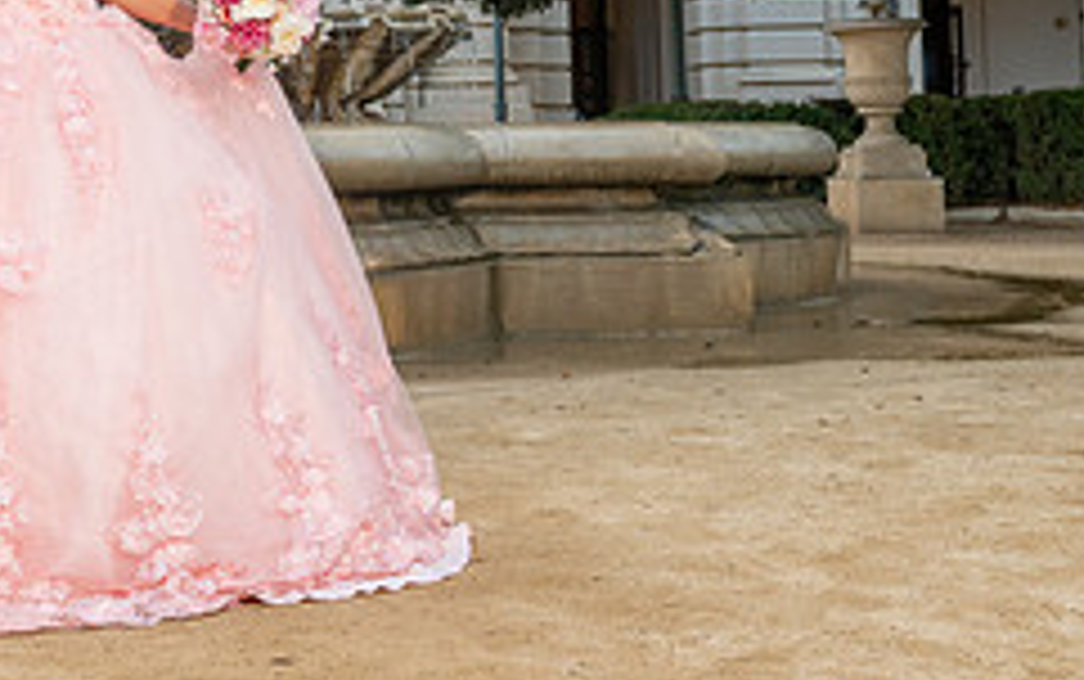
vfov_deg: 17.9
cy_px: 5
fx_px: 2099
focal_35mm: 71
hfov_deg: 27.9
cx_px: 102
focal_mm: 24
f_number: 4.5
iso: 320
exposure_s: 1/200
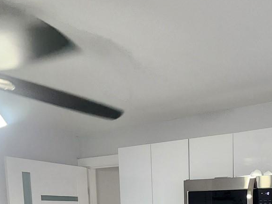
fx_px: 283
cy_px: 238
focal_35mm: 36
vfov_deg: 33.2
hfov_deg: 45.6
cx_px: 253
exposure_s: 1/60
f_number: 2.2
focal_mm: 2.2
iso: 400
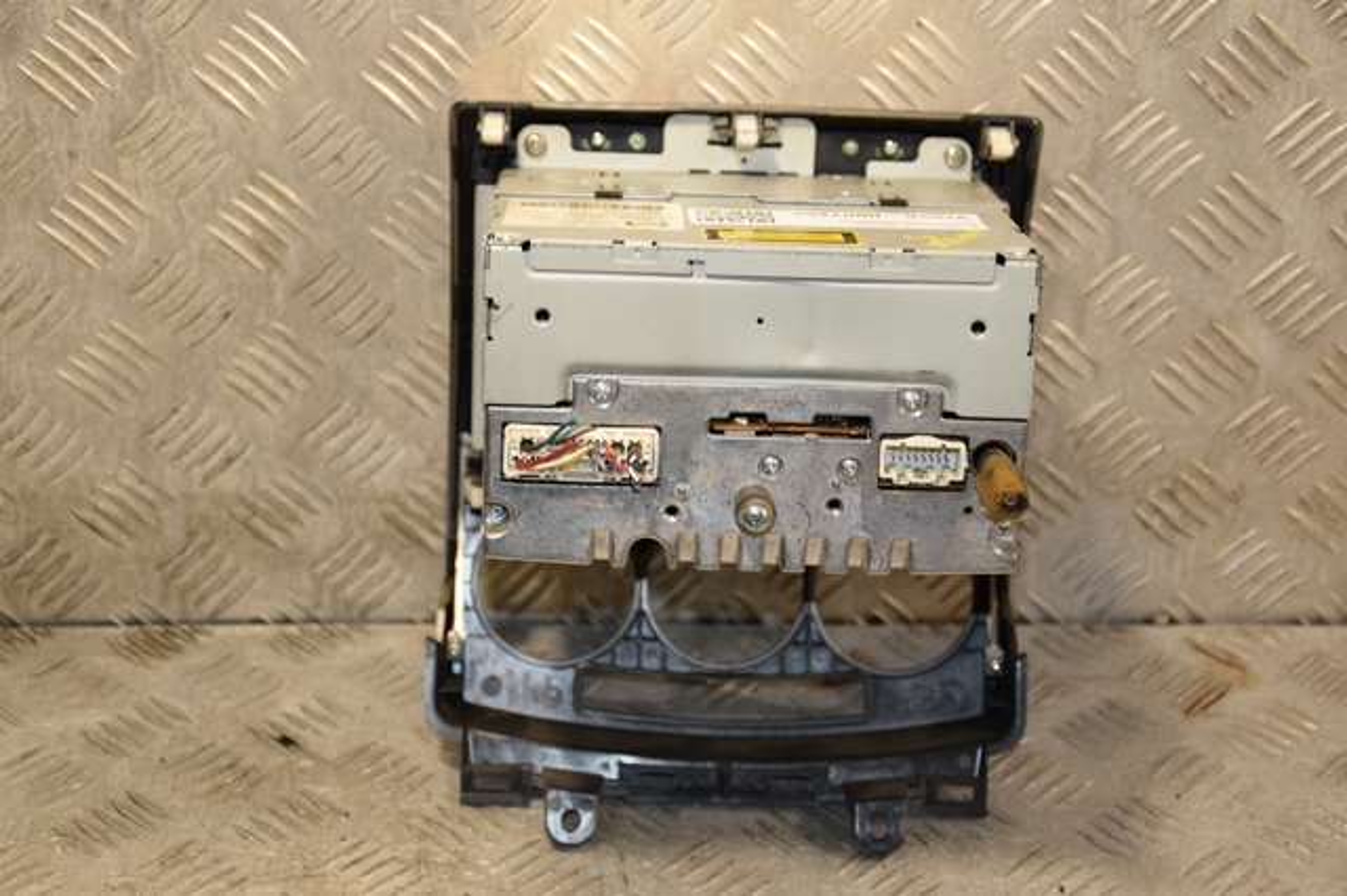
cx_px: 674
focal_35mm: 78
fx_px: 2917
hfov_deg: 26.0
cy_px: 448
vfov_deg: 17.5
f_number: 5
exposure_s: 1/160
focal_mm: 52
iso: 800
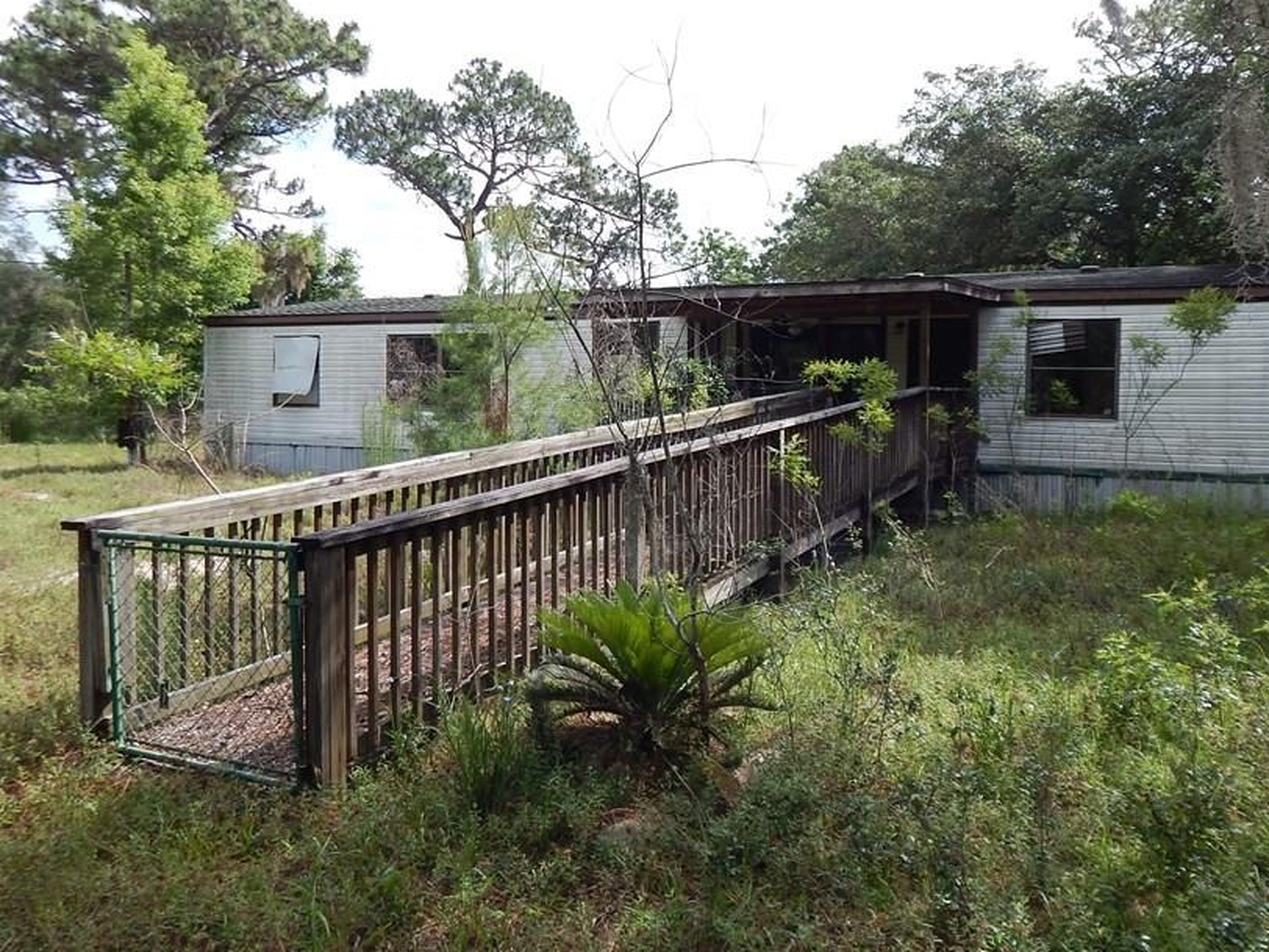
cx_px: 713
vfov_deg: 48.2
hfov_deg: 61.5
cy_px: 427
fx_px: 1063
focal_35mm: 29
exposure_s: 1/800
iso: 125
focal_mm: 4
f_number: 3
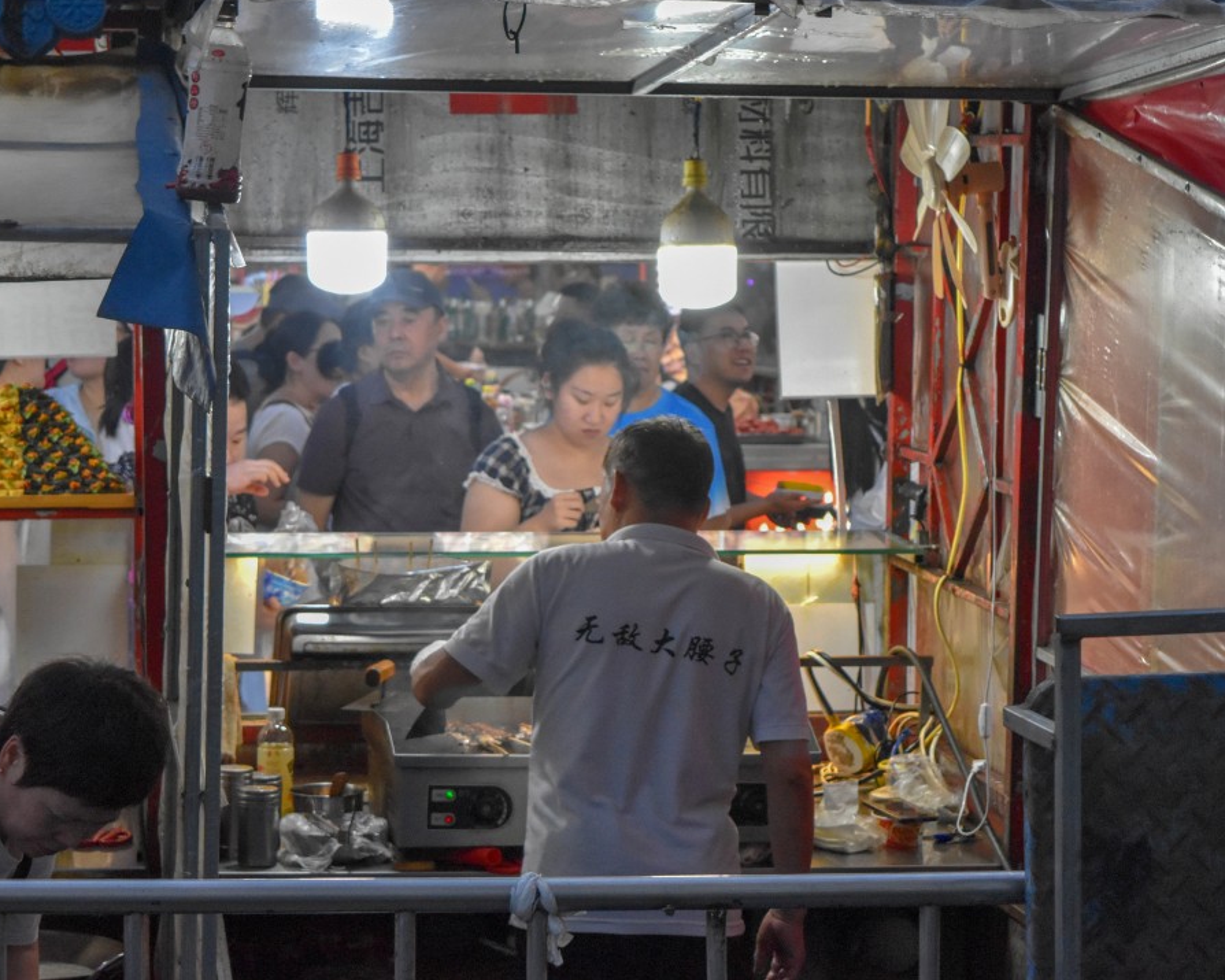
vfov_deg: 16.4
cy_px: 488
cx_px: 586
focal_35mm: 94
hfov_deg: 20.5
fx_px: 3392
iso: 3200
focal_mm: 55
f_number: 5.6
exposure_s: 1/350
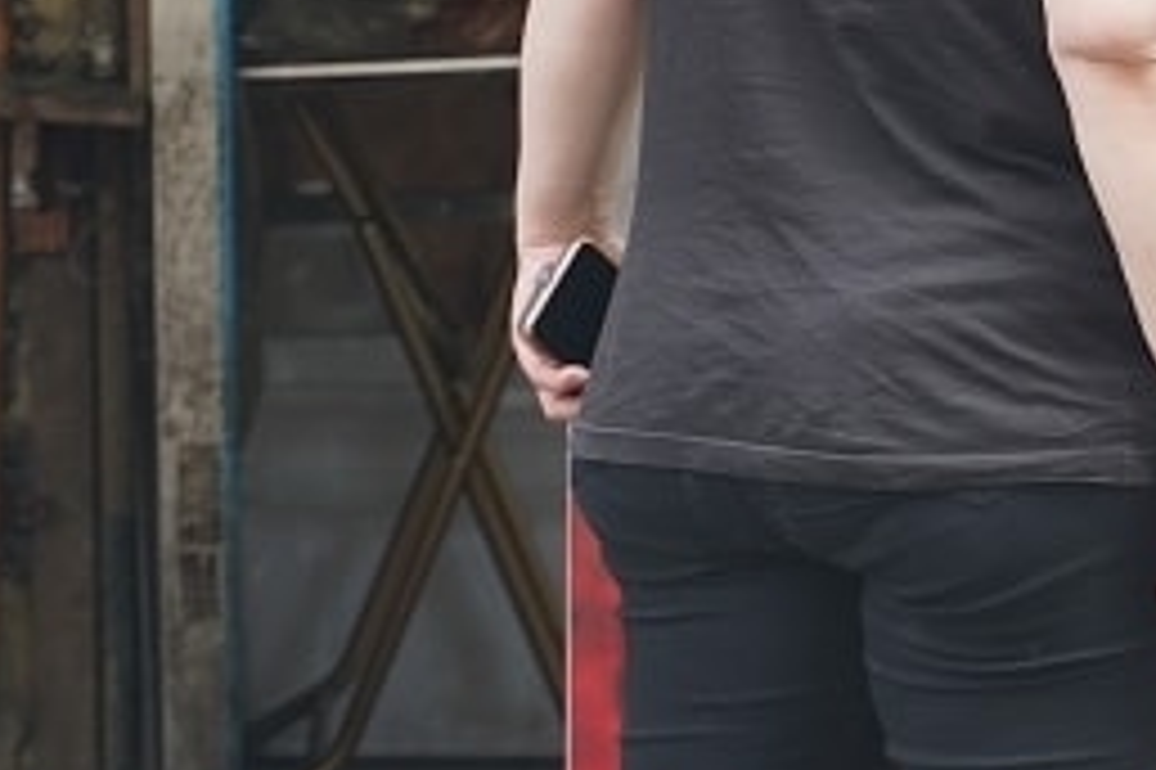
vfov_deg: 4.9
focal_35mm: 280
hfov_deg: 7.2
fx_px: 8985
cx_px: 1736
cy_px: -468
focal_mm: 60
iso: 320
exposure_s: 1/160
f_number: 4
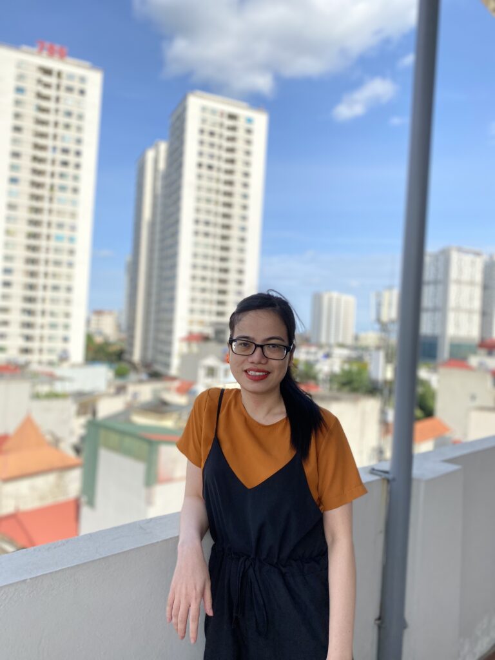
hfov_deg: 53.1
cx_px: 248
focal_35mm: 26
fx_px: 496
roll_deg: -3.3
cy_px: 330
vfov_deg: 67.3
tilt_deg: +0.7
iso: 32
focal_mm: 4.25
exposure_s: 1/2817
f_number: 1.8
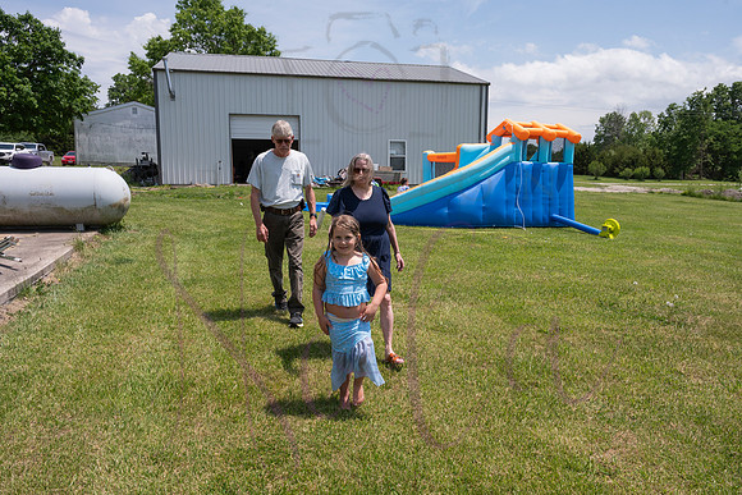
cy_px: 249
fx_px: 563
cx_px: 375
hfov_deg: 66.8
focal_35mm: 27
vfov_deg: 47.5
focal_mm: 26
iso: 400
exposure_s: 1/640
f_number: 11
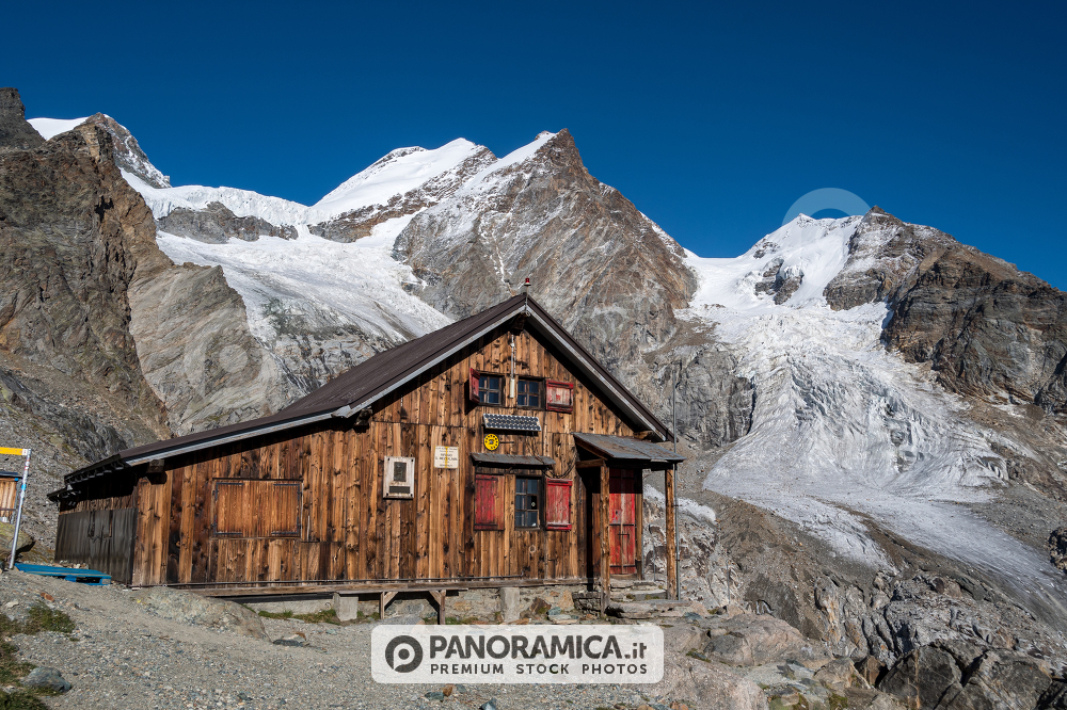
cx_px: 534
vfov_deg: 43.6
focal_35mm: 30
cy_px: 355
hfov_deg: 61.9
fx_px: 889
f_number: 10
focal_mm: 20
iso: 100
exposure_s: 1/400
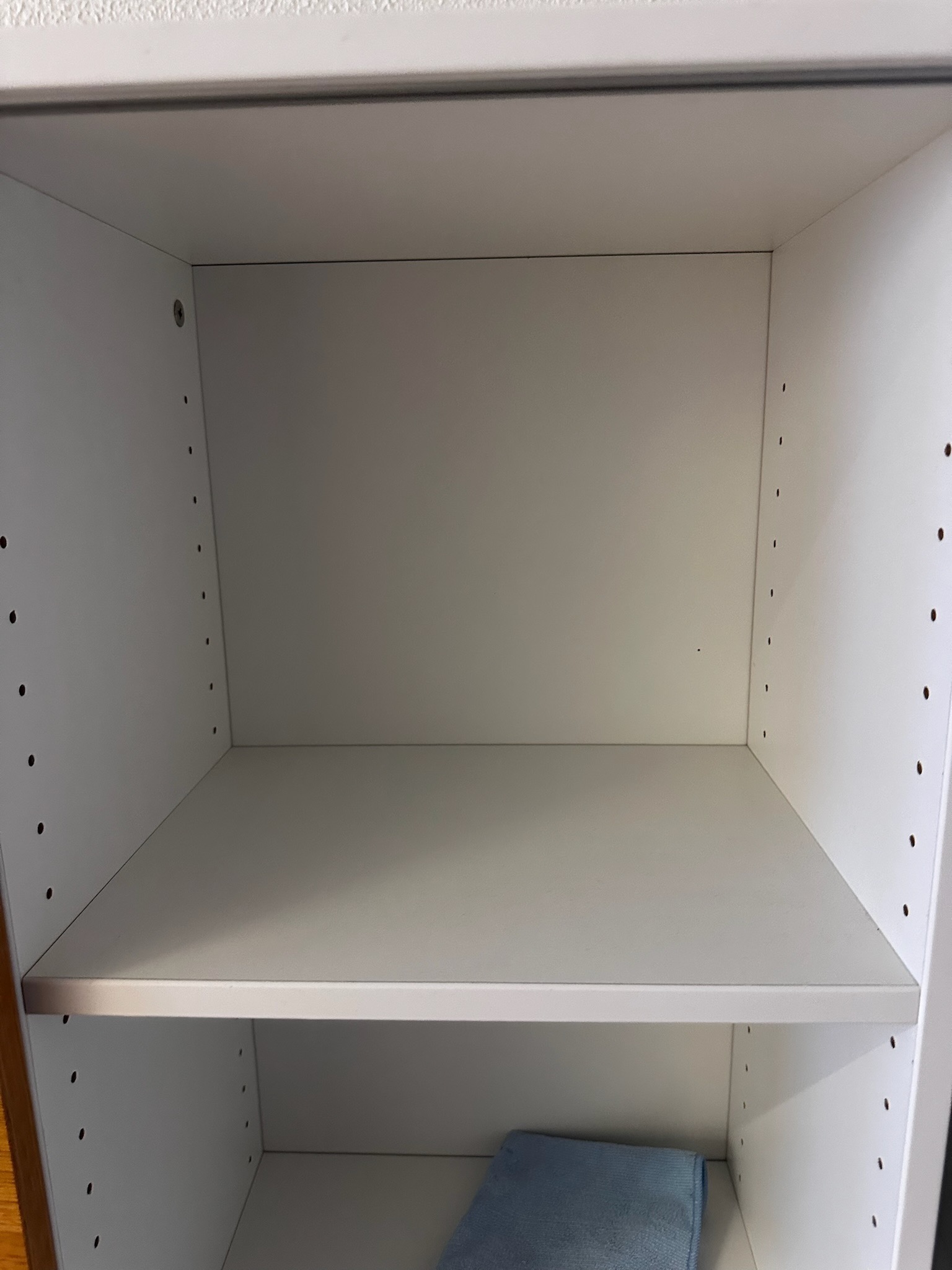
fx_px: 880
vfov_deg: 71.6
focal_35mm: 24
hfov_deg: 56.8
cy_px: 635
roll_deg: +0.3
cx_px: 476
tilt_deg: -11.2
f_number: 1.78
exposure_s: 1/50
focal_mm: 6.86
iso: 400
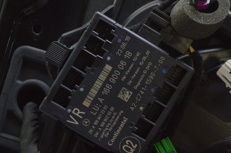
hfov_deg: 24.6
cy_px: 76
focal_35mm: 82
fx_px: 529
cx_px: 116
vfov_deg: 16.5
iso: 400
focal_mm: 55
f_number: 5.6
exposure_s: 1/20
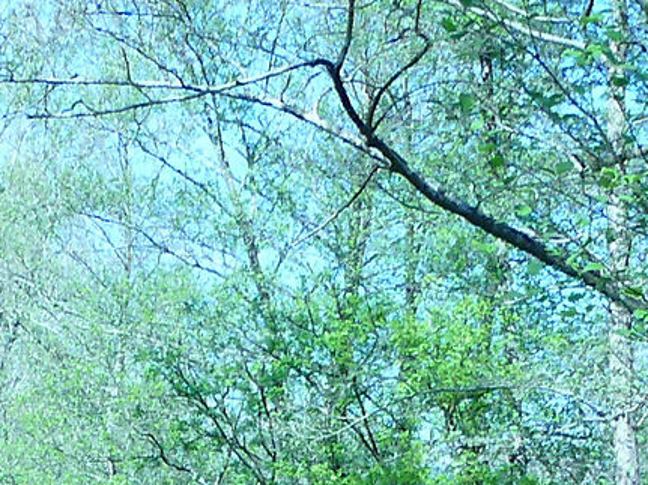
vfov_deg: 7.2
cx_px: -33
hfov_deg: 10.1
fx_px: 3649
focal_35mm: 195
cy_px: 1119
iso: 100
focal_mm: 7.4
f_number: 4
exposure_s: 1/200
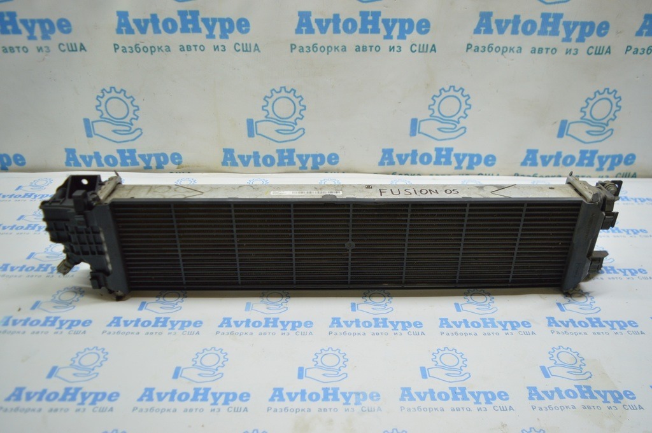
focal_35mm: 27
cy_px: 216
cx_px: 326
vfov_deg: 47.9
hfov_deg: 67.4
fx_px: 489
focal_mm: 18
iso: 400
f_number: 3.5
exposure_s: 1/60
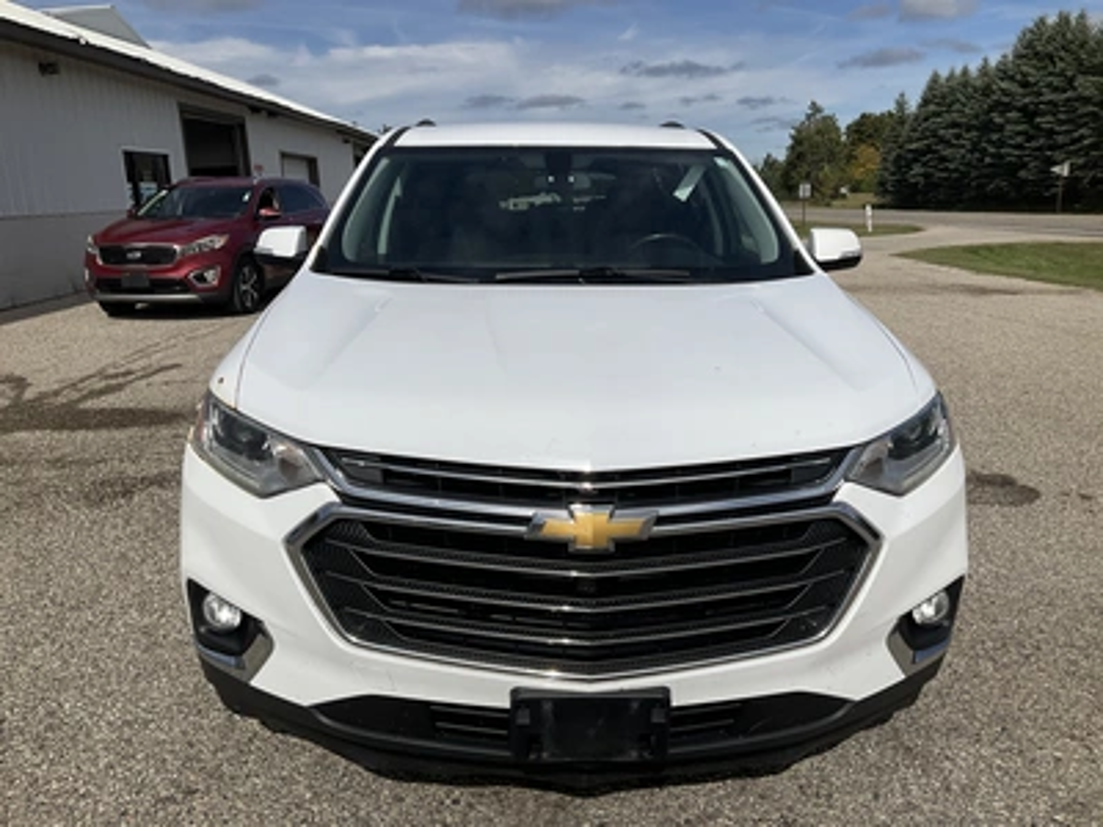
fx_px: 924
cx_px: 552
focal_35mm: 29
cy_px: 414
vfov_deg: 48.2
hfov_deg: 61.7
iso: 25
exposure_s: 1/5814
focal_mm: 3
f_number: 1.8
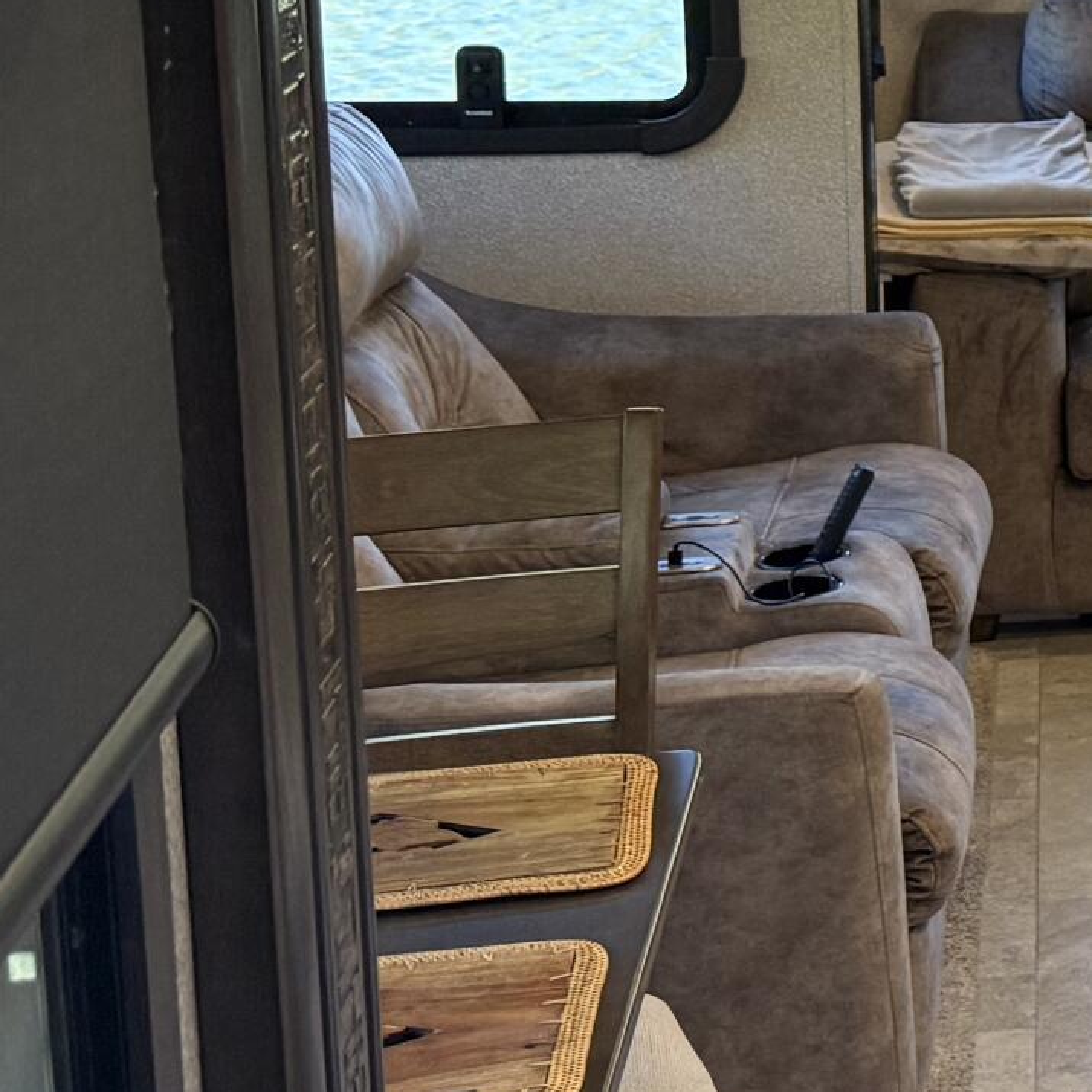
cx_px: 2059
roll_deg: -1.8
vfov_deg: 19.2
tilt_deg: -9.7
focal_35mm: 89
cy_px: 163
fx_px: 3176
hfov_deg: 16.0
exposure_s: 1/60
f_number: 1.78
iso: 250
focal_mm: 6.76
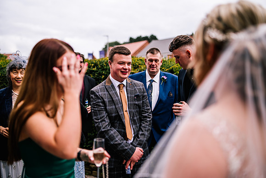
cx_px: 133
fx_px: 267
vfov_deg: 36.8
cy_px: 89
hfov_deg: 53.0
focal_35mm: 36
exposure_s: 1/2500
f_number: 1.6
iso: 100
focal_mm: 35
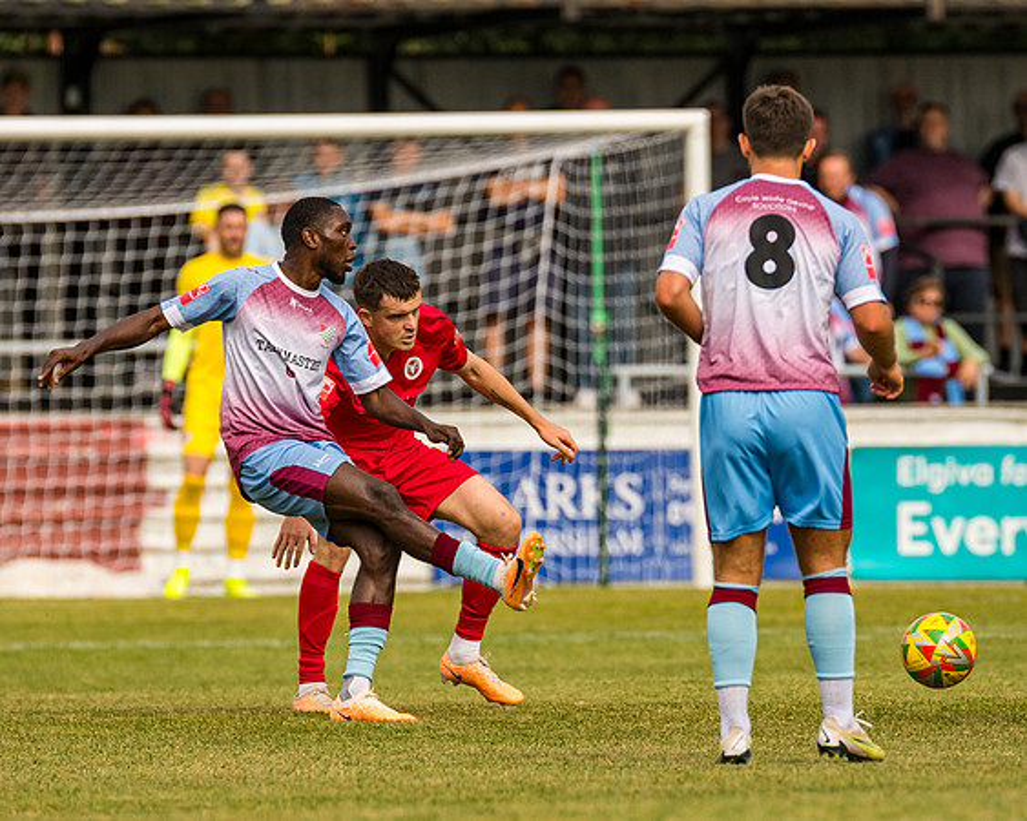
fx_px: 18809
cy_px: 384
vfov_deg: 2.5
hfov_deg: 3.1
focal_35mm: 619
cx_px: 505
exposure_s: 1/5000
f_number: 4
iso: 640
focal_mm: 300
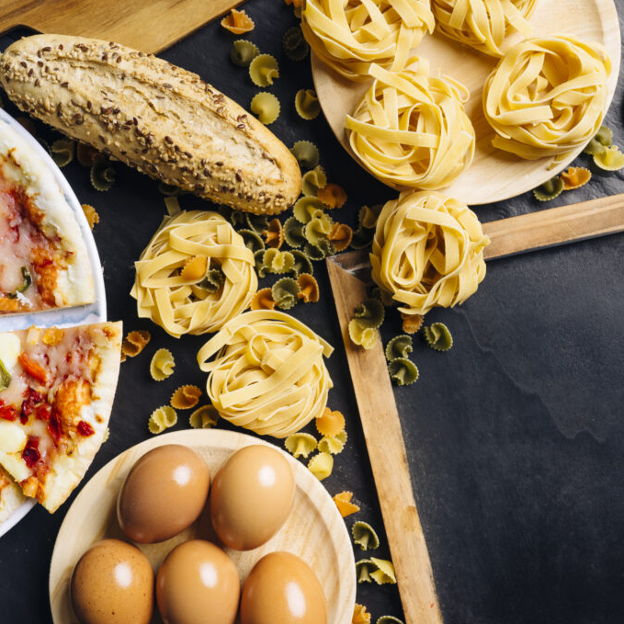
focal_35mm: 50
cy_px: 312
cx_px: 333
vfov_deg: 34.0
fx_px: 1020
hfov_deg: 34.0
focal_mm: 39
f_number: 10
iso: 125
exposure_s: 1/10
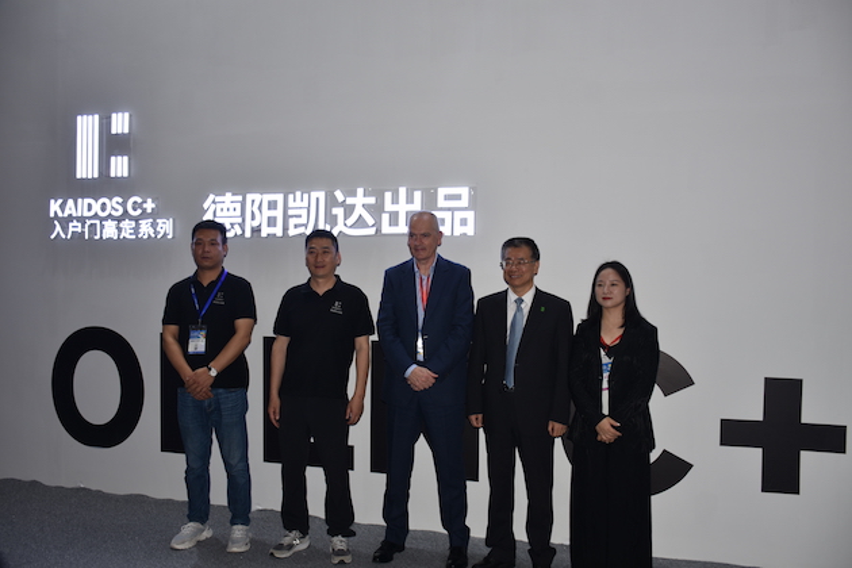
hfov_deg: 61.9
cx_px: 426
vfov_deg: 43.6
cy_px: 284
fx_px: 710
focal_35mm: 30
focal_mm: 20
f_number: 3.5
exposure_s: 1/60
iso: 100
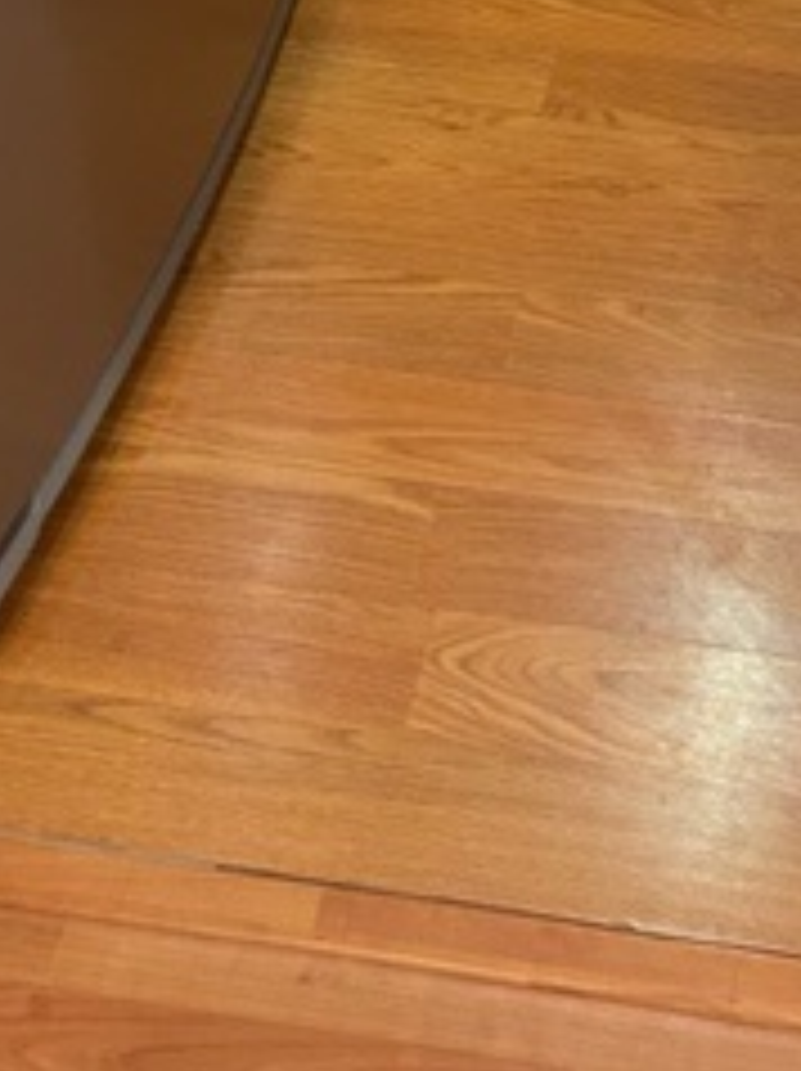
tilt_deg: -32.3
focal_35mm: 70
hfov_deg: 20.8
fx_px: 2164
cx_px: 603
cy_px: -252
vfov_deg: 24.8
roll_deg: -0.3
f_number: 1.6
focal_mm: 4.2
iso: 320
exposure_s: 1/60
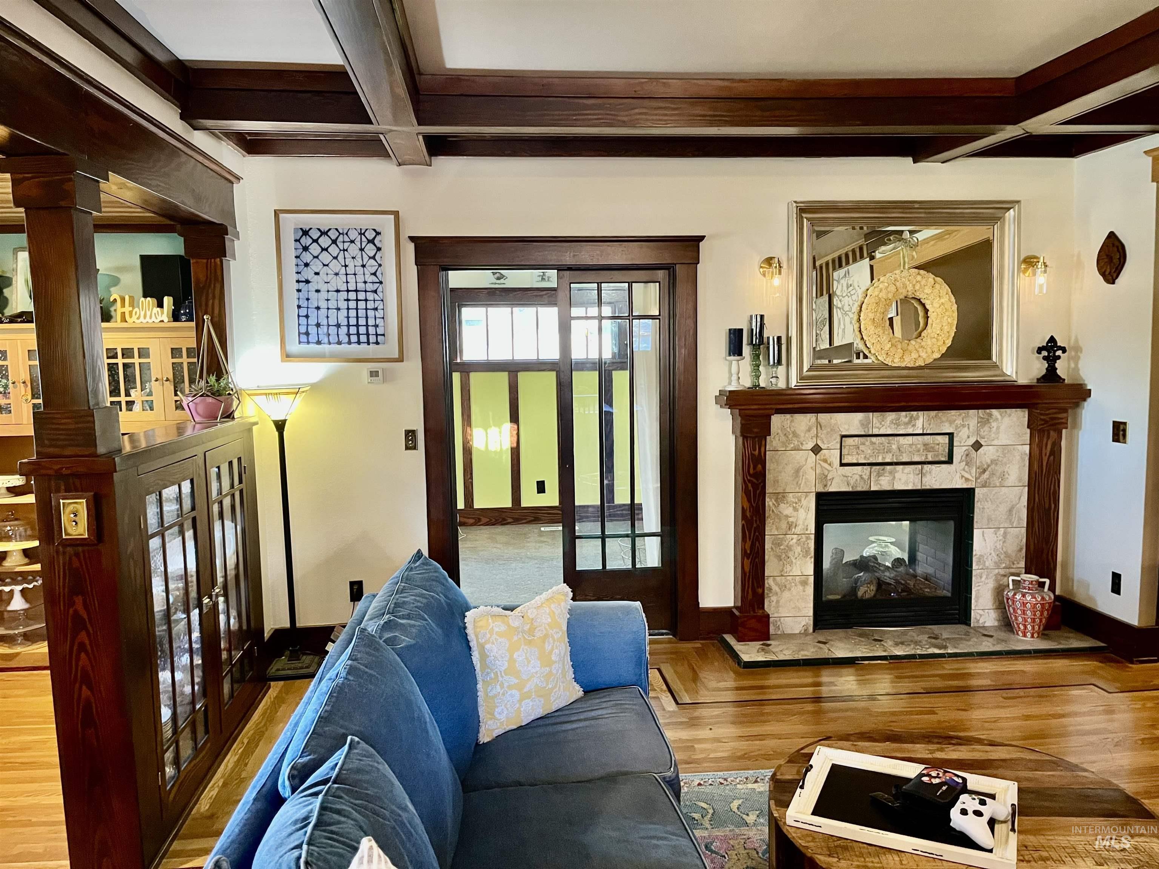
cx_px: 580
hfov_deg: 67.3
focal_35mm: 26
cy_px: 434
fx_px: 871
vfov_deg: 53.1
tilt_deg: -6.0
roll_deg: +0.9
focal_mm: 5.1
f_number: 1.6
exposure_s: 1/60
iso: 500
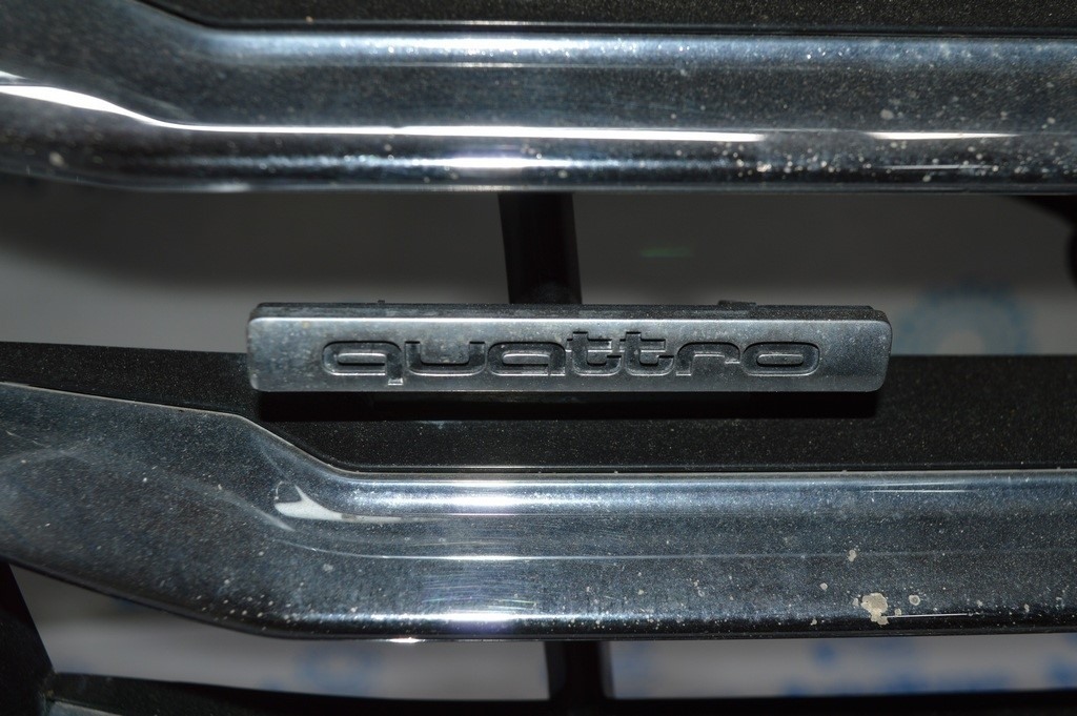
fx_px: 1390
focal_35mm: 46
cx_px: 538
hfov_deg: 42.4
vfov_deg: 28.9
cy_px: 358
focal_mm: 31
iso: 100
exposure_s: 1/60
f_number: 8
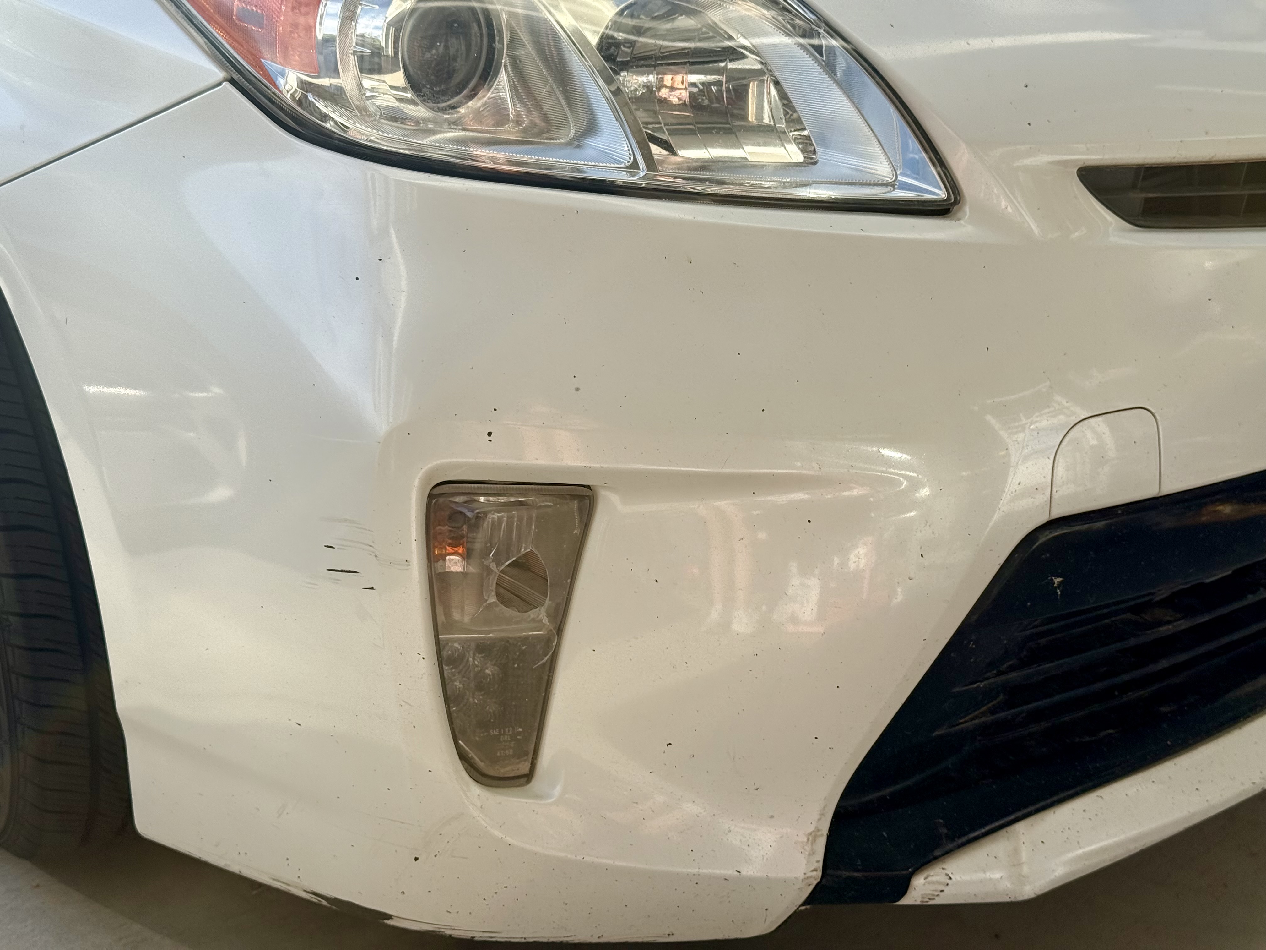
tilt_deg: -23.7
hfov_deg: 39.7
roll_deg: -1.9
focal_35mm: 48
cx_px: 633
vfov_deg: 30.3
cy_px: 475
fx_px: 1755
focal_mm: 6.76
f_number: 1.78
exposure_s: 1/2494
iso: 64
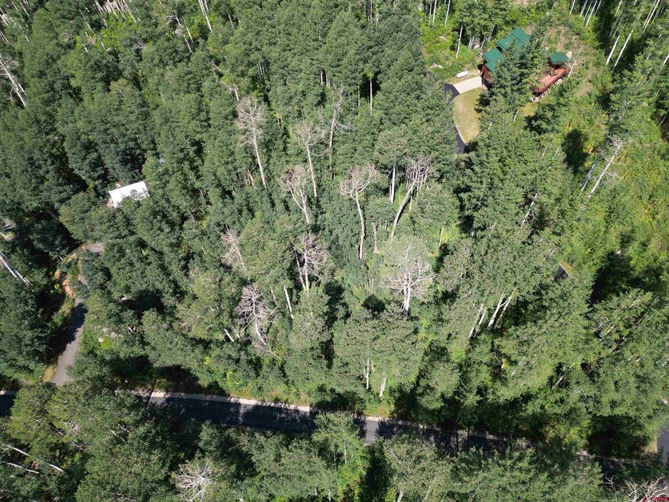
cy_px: 251
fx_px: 464
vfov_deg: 56.8
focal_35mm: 24
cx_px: 334
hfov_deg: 71.6
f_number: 1.7
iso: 100
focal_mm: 6.72
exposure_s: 1/1500
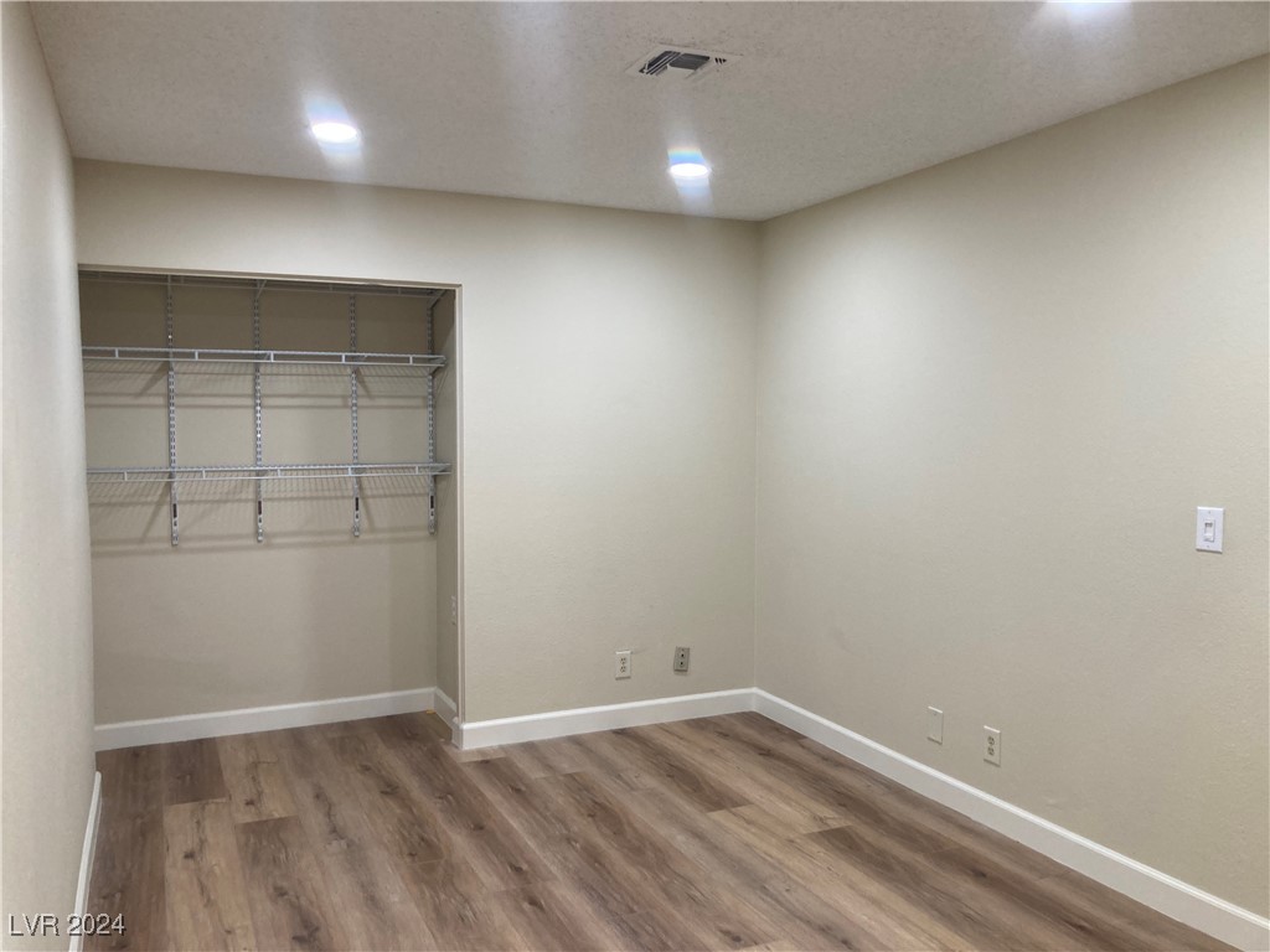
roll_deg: -0.3
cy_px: 476
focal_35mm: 28
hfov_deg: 63.4
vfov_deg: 49.7
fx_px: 1027
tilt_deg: -3.5
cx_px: 635
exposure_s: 1/60
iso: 80
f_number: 1.8
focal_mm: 3.99
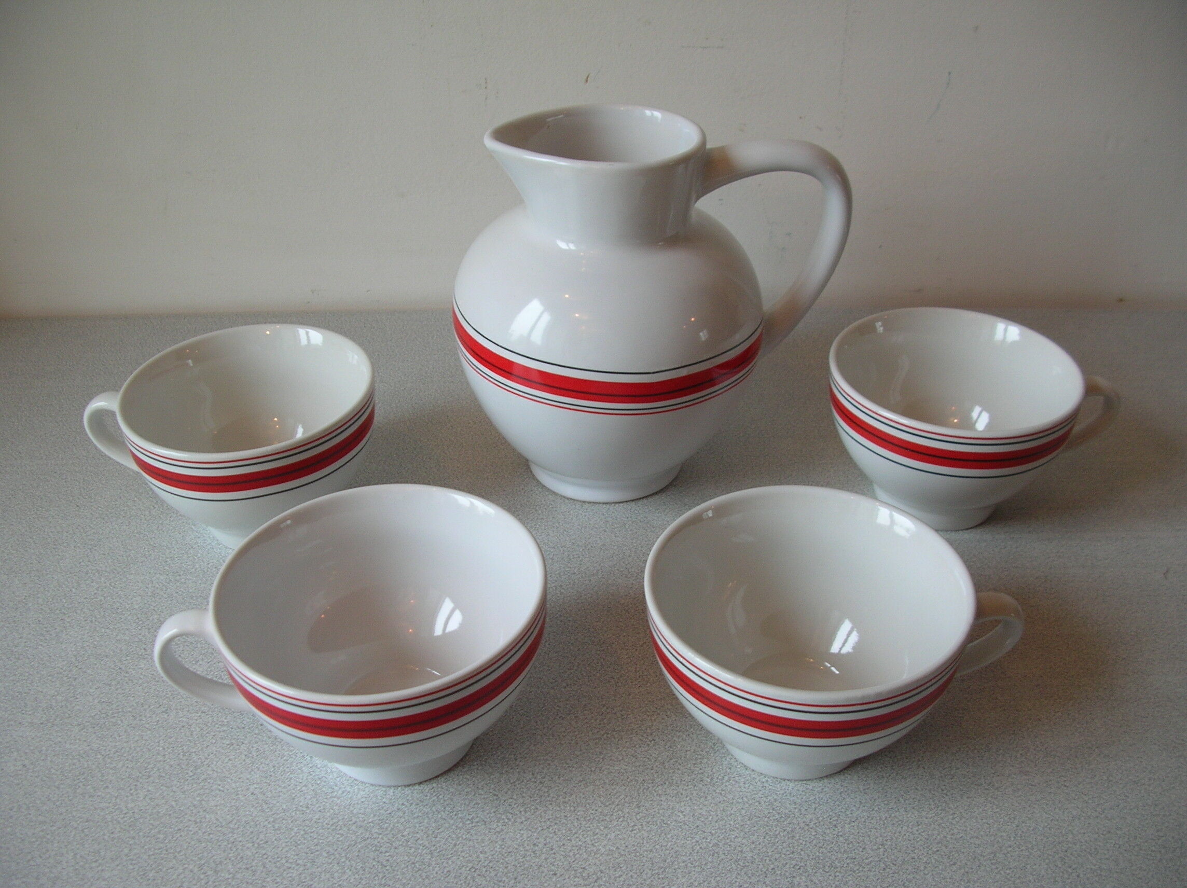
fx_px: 1199
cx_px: 594
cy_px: 444
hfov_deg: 52.7
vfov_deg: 40.6
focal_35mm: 35
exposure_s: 1/7.9
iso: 50
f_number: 2.8
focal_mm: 5.8
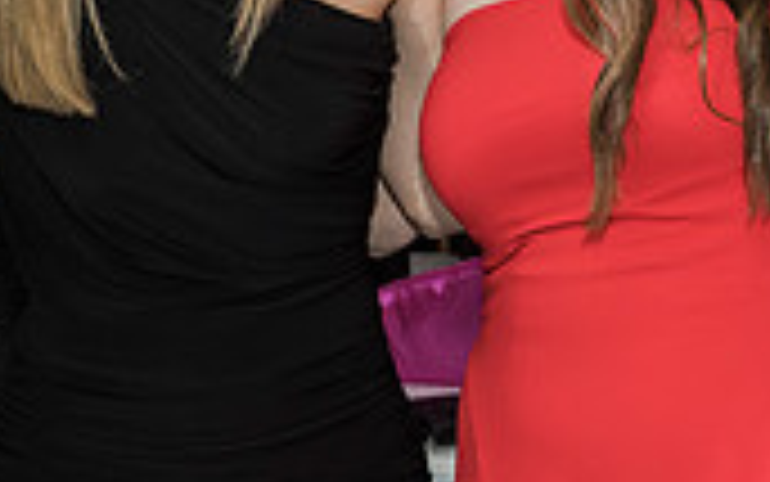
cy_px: -59
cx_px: 288
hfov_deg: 17.6
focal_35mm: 118
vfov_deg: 11.0
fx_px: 2477
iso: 1000
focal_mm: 32
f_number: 4.5
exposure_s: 1/100
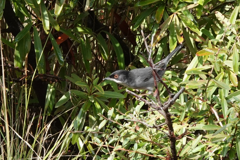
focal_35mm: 412
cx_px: 120
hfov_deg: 5.0
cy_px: 80
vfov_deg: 3.3
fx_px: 2746
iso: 250
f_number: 6.3
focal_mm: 151.11
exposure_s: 1/125
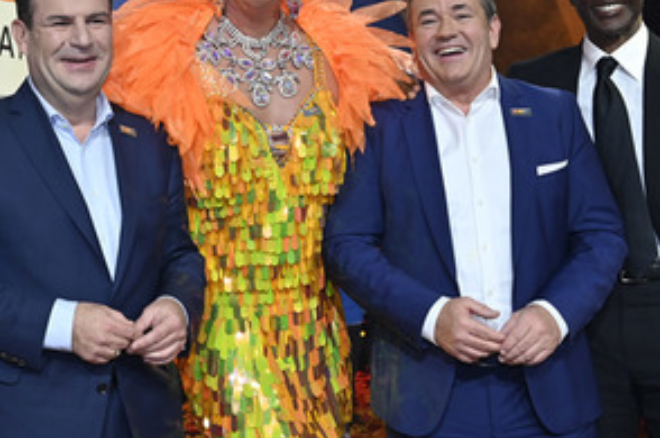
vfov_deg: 30.8
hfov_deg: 44.8
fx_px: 787
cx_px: 219
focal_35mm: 43
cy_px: 133
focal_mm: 28
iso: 1000
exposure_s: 1/200
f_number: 4
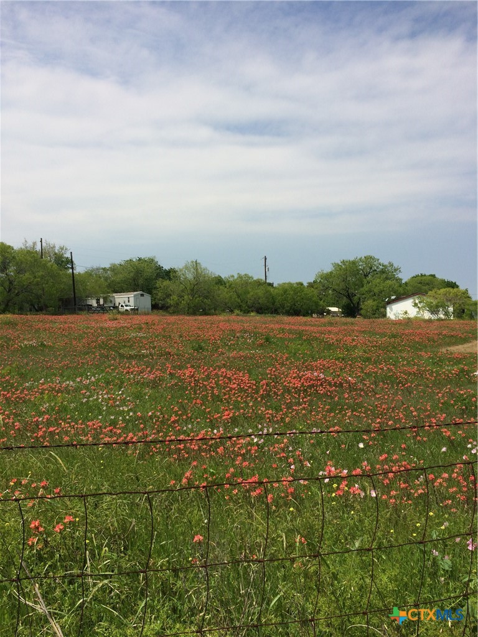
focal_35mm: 29
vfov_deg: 61.7
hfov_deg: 48.2
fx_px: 534
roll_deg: +3.7
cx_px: 239
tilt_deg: +1.8
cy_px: 318
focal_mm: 4.15
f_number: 2.2
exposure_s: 1/3165
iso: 32
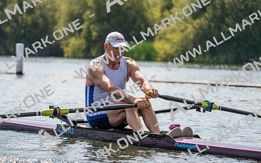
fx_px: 1459
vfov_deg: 6.4
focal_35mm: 205
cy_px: 79
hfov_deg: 10.2
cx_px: 130
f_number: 5.6
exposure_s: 1/1600
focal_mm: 200
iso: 200
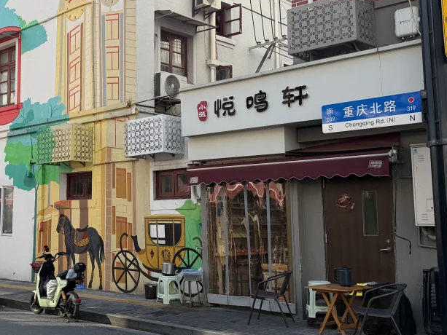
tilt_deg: +7.1
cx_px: 98
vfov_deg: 30.8
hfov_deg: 39.1
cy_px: 143
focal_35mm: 47
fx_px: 607
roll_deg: -0.7
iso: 80
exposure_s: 1/1522
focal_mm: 6.76
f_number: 1.78
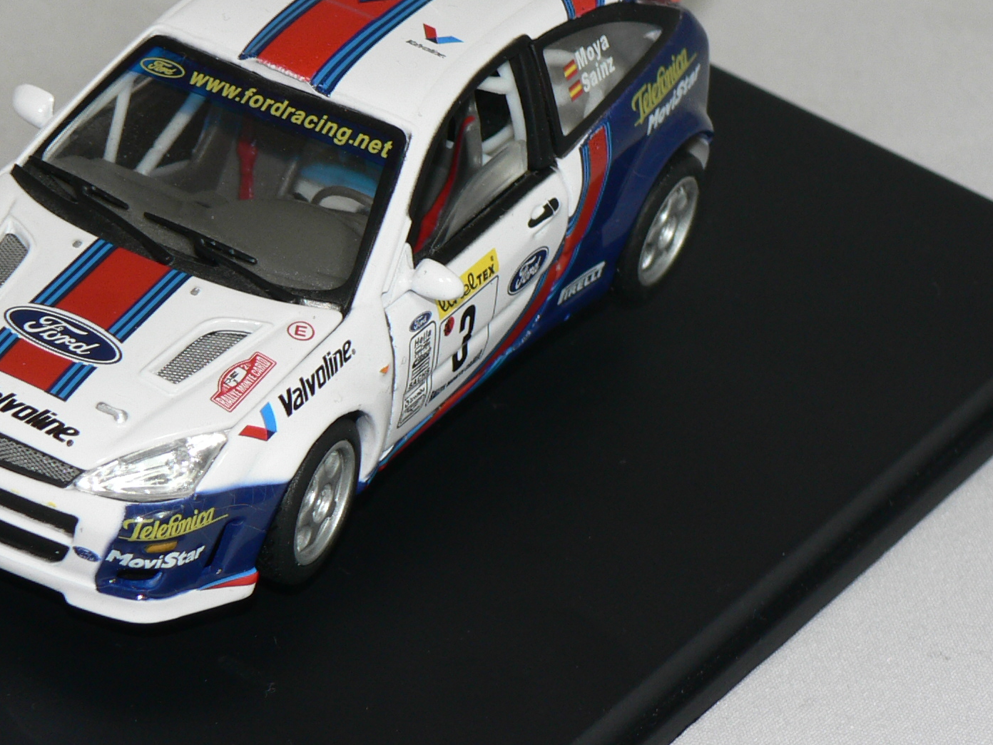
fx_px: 4905
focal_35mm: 171
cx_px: 273
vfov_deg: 8.7
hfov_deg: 11.5
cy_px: 244
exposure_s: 1/60
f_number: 4
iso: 80
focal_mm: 15.5
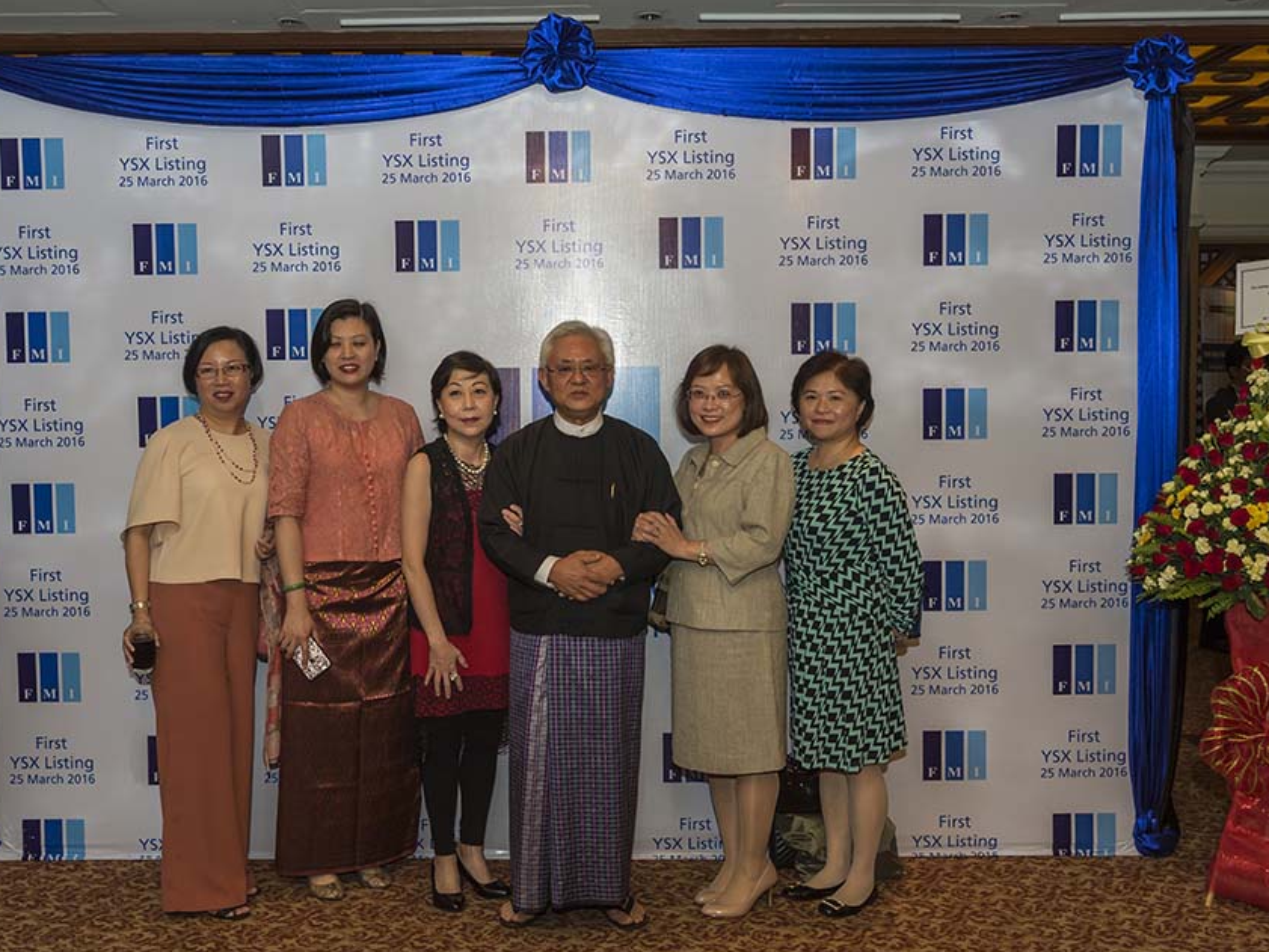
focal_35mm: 34
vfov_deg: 41.8
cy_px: 476
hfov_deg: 53.8
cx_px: 558
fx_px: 1247
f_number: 7.1
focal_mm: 31
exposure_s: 1/250
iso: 640
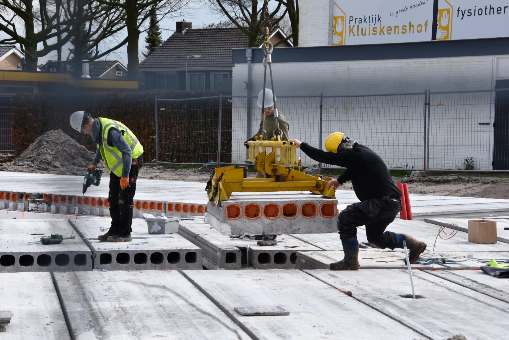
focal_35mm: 112
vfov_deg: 12.2
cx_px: 254
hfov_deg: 18.2
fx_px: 1591
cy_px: 170
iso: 280
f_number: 8
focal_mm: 75
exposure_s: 1/500
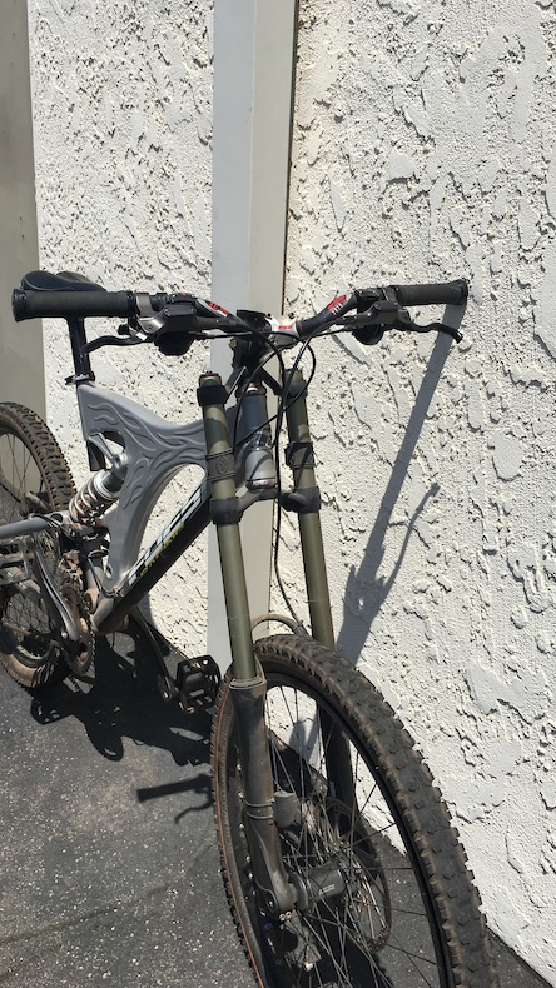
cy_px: 494
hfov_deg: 36.6
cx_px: 258
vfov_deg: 61.0
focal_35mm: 32
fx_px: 839
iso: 25
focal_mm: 4.15
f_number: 2.2
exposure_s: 1/2262
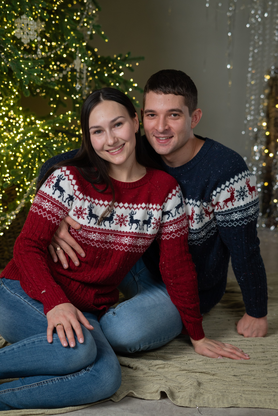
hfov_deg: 16.1
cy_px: 208
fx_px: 984
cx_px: 139
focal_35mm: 85
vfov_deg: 23.9
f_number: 2.8
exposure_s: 1/200
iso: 800
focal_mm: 85
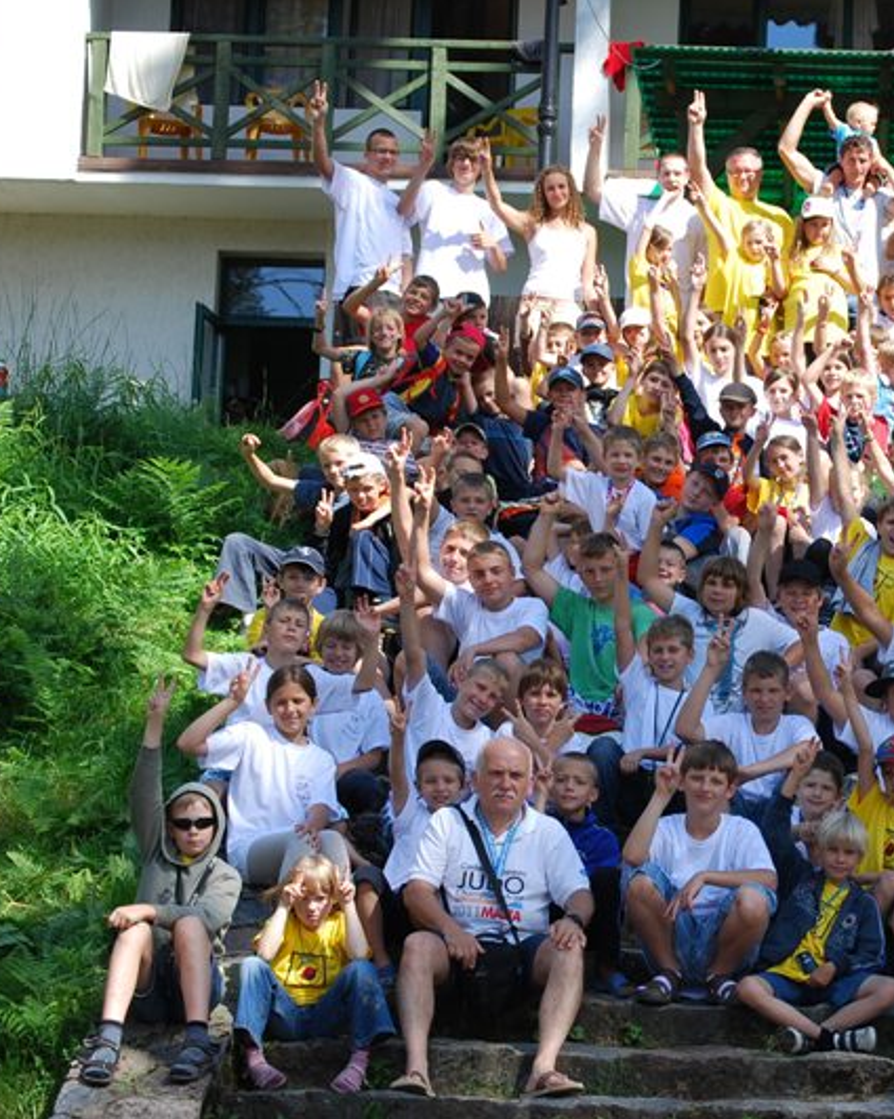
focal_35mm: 117
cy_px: 556
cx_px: 743
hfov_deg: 13.1
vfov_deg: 16.5
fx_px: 3863
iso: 100
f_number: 7.1
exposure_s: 1/200
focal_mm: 55
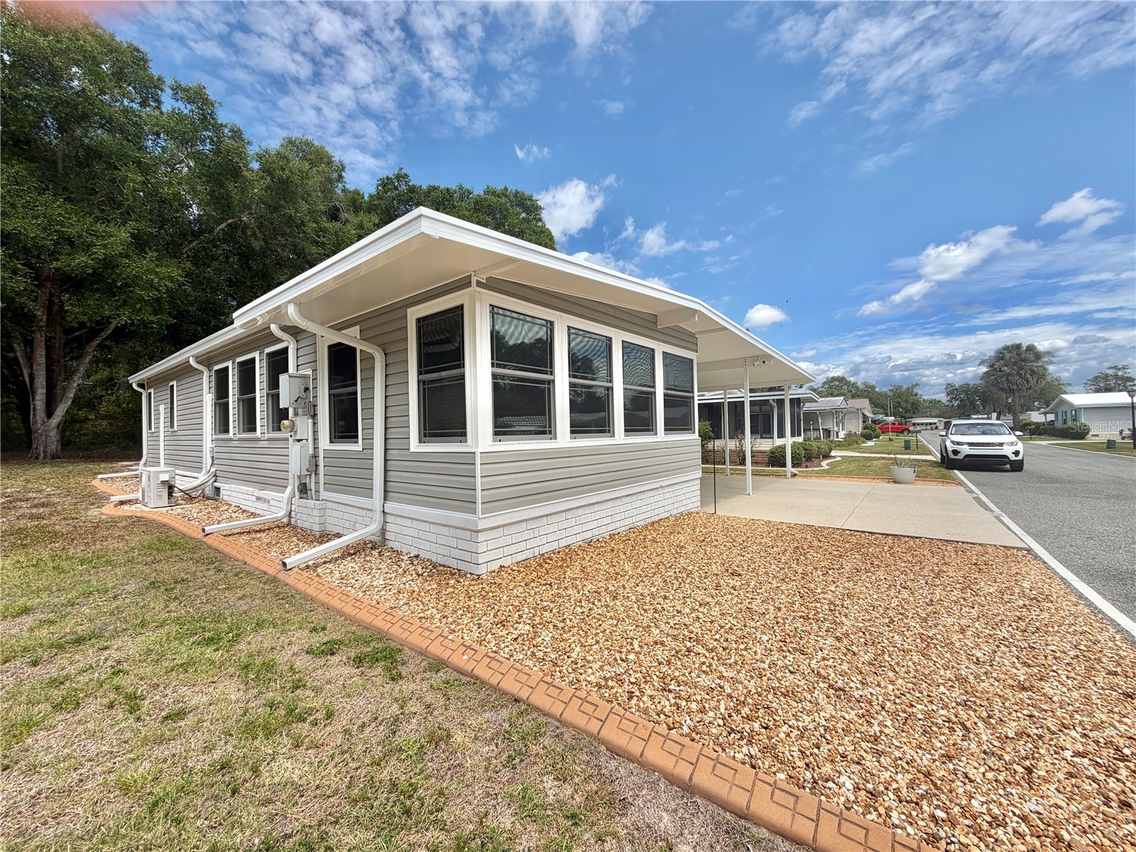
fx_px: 459
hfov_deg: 102.1
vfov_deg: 85.7
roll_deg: +0.2
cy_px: 426
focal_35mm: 14
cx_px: 568
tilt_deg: +2.1
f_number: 2.2
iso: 20
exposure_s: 1/901
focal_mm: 2.22
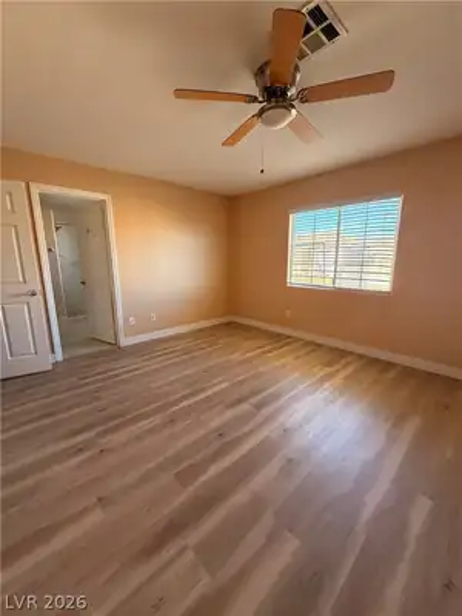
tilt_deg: -10.8
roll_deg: +0.9
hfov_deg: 85.7
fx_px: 249
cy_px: 308
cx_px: 231
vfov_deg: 102.1
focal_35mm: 14
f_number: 2.2
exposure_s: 1/121
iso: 200
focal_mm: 2.22
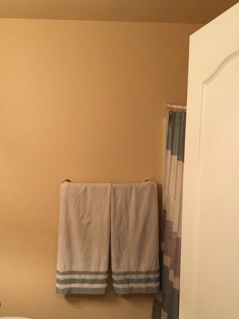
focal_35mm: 40
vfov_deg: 46.6
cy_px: 189
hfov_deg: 35.8
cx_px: 97
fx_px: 368
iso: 160
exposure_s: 1/30
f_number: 2.4
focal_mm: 3.3
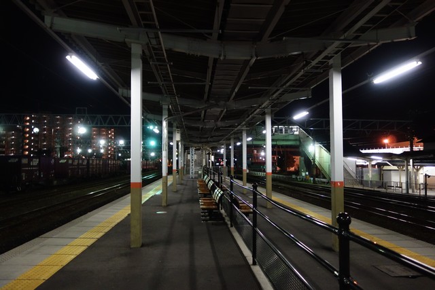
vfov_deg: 46.4
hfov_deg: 65.5
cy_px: 145
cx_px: 218
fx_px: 338
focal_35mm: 28
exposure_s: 1/30
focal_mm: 10.4
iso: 800
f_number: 1.8
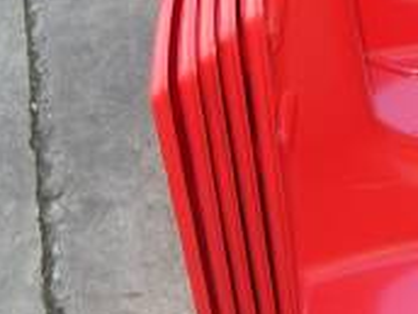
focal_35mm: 129
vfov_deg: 11.4
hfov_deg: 15.0
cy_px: 57
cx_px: 430
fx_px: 1558
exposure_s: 1/53.4
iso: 50
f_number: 2.7
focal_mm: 6.2
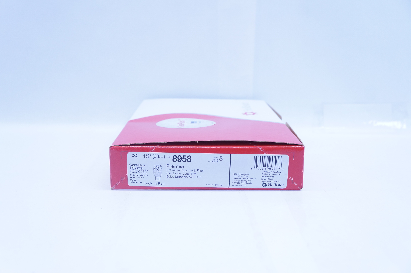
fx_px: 428
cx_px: 206
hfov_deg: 51.3
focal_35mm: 38
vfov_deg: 35.4
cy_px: 136
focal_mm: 25
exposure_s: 1/200
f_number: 4.5
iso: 800
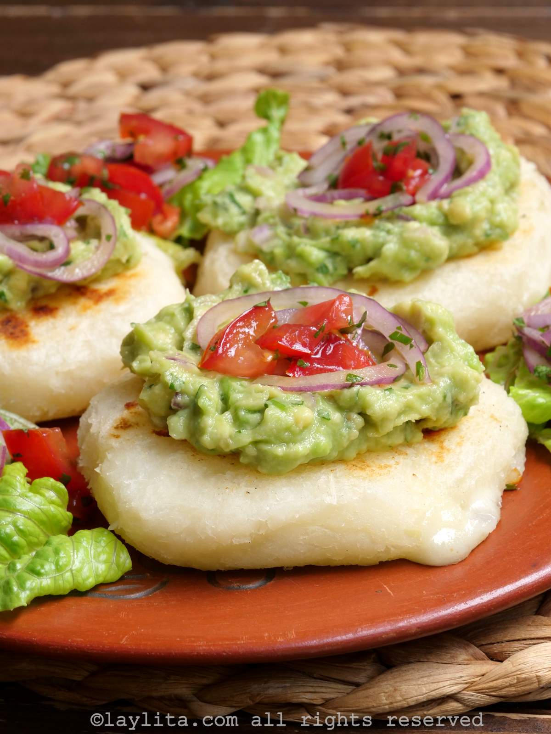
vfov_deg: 23.3
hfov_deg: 17.6
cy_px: 367
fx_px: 1783
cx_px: 276
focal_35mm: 84
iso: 400
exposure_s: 1/50
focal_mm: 42
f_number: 10
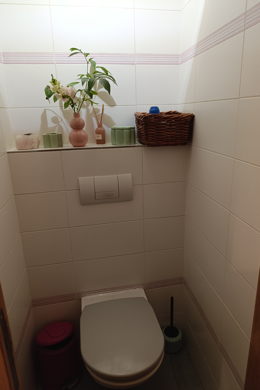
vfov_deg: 73.7
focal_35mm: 24
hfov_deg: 53.1
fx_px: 260
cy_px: 195
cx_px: 136
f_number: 1.6
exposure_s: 1/50
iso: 640
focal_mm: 6.14
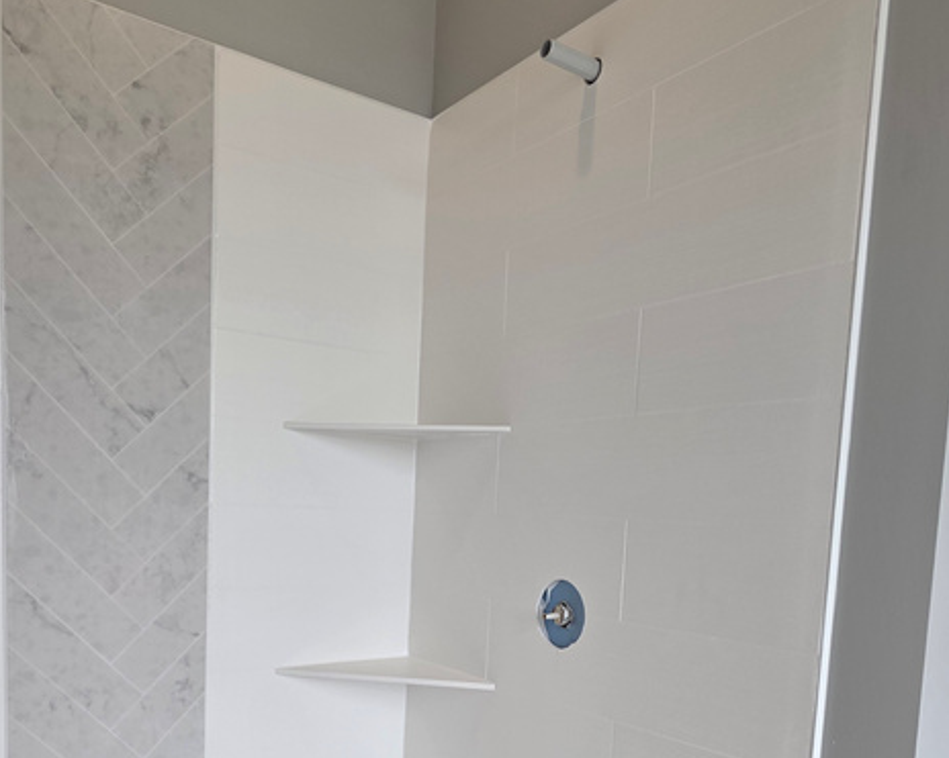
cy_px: 597
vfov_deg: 48.8
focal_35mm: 28
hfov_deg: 62.0
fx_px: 786
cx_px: 417
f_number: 1.9
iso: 40
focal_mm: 2.2
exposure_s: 1/317
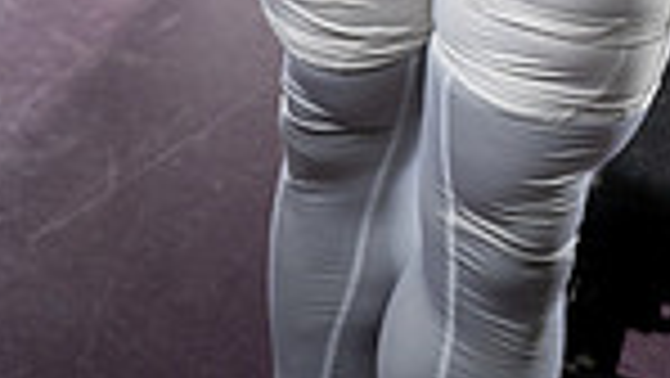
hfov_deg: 20.7
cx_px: 603
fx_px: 1795
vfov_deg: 10.0
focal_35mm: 101
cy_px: -612
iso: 640
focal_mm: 32
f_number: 4
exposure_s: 1/250
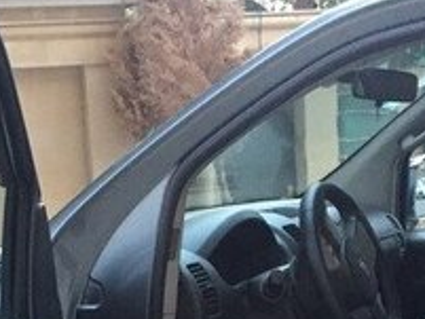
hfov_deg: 20.6
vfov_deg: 14.8
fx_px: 1167
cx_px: 165
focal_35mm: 95
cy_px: 430
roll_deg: +2.0
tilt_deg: -15.0
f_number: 2.2
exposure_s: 1/25
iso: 250
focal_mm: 4.15
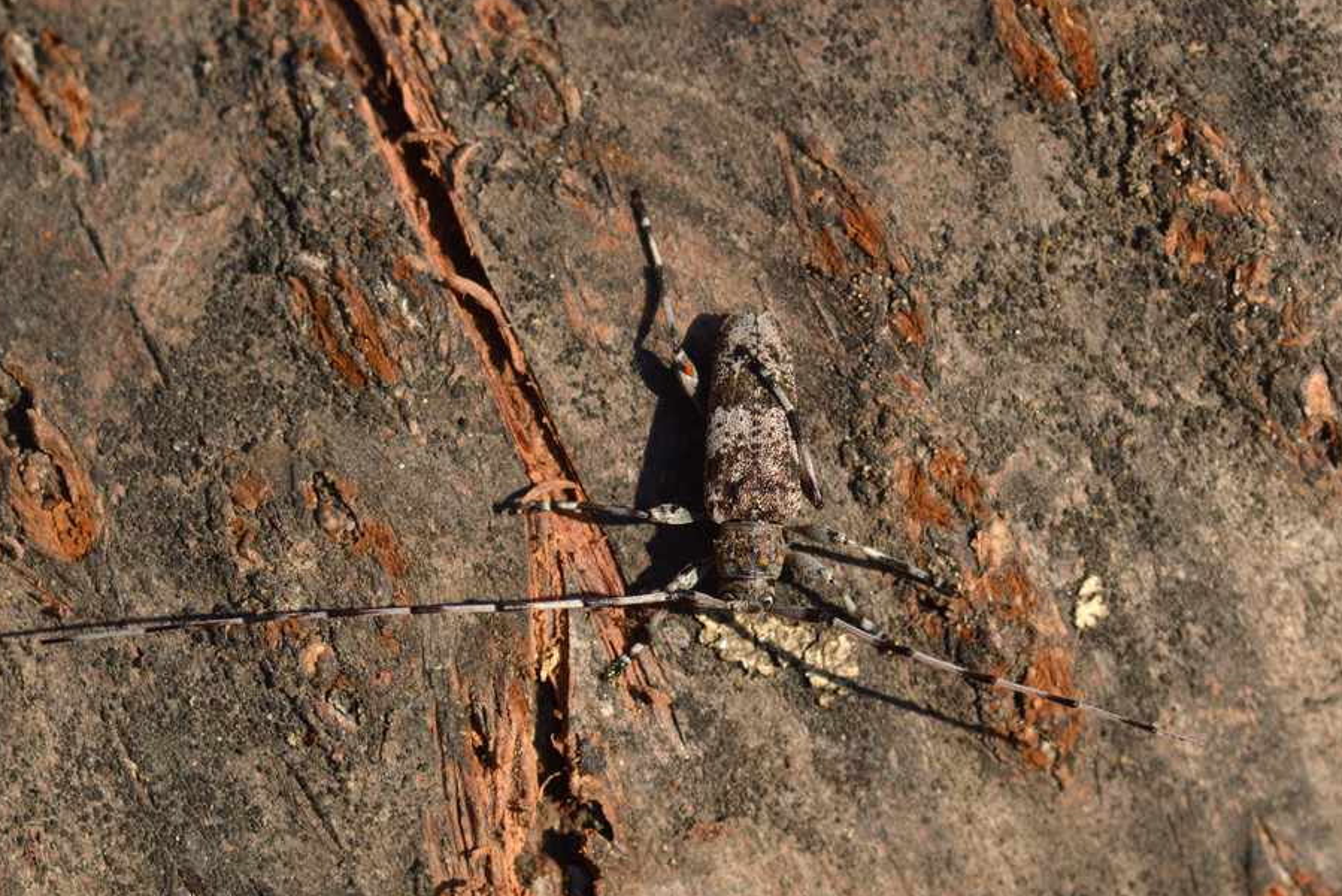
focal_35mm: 160
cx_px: 702
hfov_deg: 12.8
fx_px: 5966
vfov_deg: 8.6
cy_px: 447
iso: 100
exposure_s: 1/320
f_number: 13
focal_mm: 100
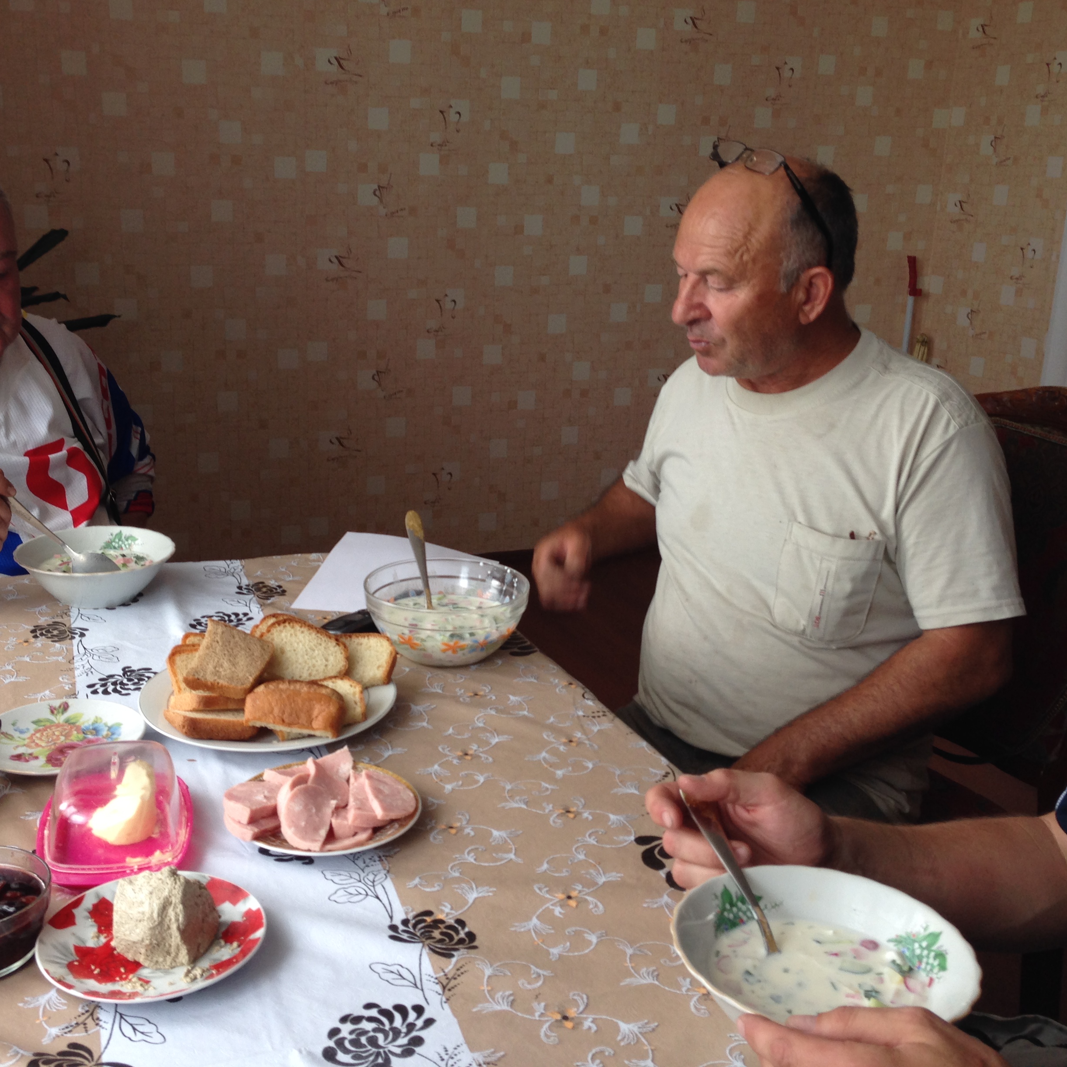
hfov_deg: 42.7
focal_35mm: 39
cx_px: 454
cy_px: 532
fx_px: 1360
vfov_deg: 42.8
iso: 50
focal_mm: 4.12
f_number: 2.4
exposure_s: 1/40
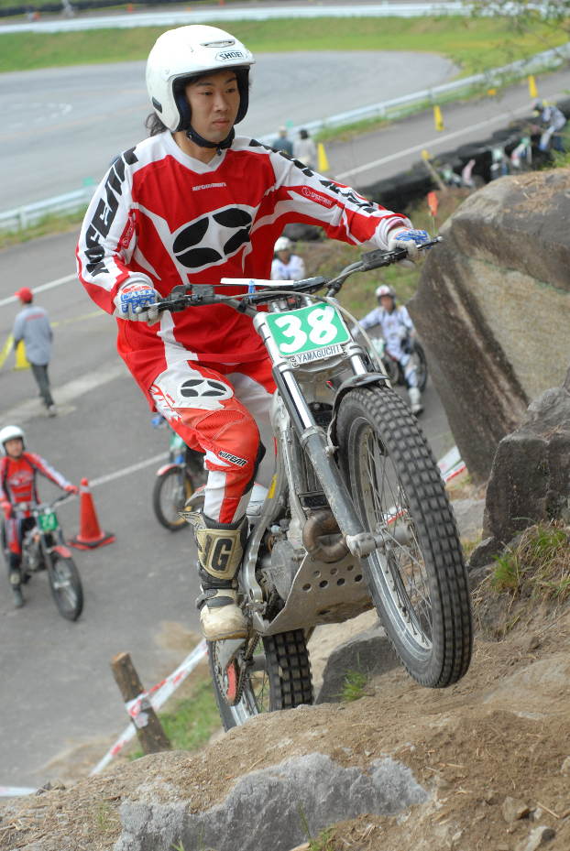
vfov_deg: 27.0
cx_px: 285
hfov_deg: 18.2
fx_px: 1776
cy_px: 426
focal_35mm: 75
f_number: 4.8
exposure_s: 1/400
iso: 400
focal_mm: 50
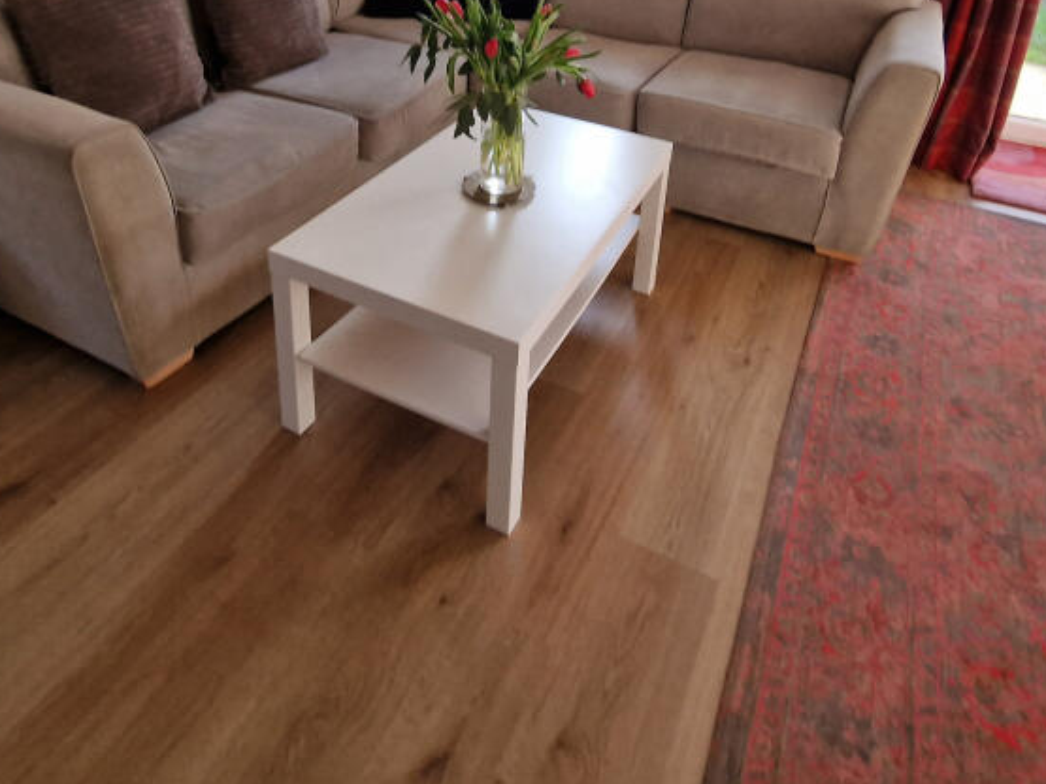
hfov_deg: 71.6
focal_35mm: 24
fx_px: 725
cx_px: 545
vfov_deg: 50.4
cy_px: 79
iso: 80
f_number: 2.2
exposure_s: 1/100
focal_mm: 2.2
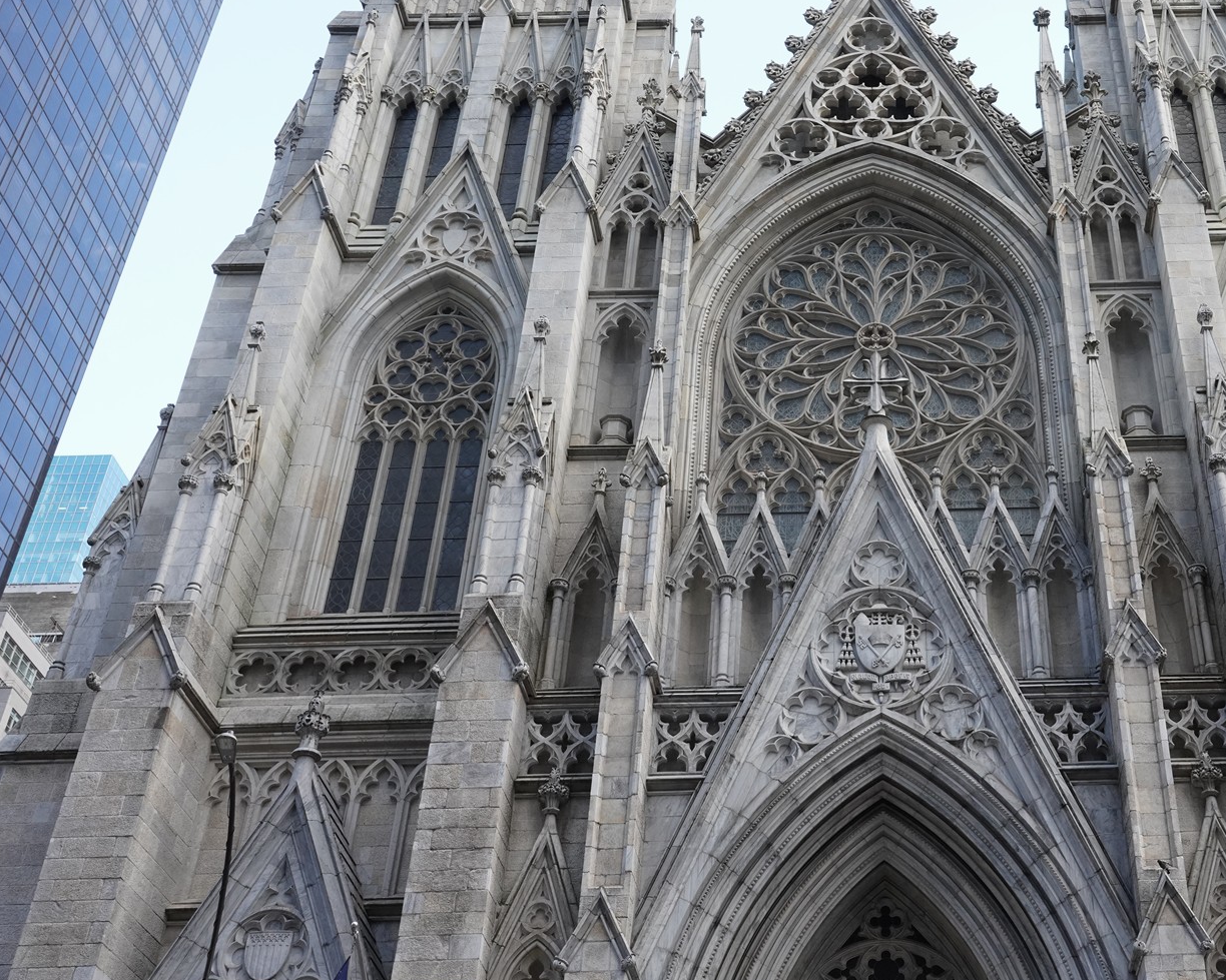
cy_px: 357
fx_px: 1669
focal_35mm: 46
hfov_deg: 39.3
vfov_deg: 32.6
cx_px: 921
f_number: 13
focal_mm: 30
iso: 1600
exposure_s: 1/100
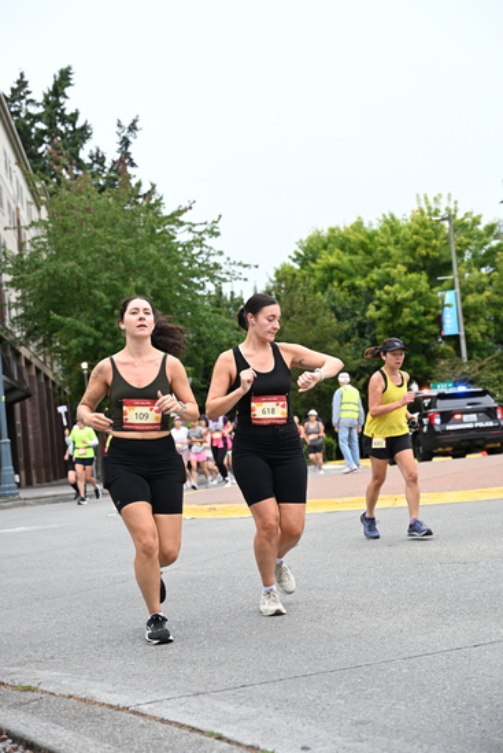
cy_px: 376
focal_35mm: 57
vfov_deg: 35.0
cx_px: 252
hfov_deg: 23.8
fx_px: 1194
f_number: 4
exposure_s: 1/800
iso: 1600
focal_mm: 57
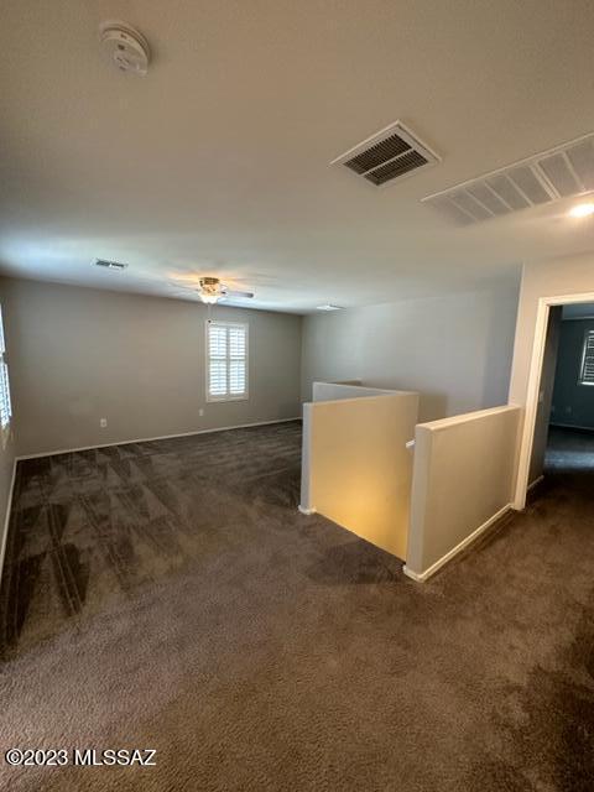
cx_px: 297
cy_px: 396
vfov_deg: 102.1
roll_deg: -1.4
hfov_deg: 85.7
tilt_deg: -6.4
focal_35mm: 14
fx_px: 320
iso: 250
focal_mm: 2.22
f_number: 2.2
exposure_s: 1/60
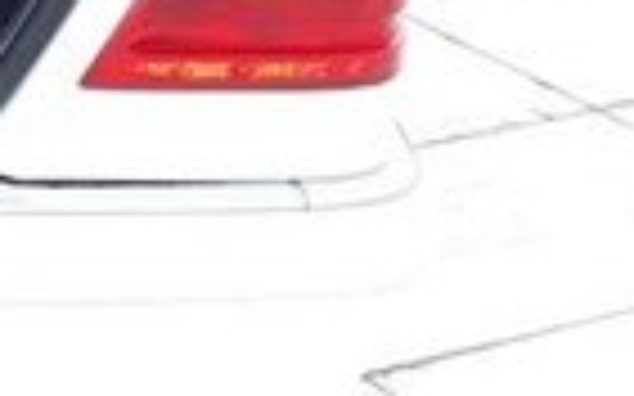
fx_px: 2314
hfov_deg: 14.1
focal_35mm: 134
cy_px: -353
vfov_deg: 9.3
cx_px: -445
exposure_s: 1/122
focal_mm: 3.6
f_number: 1.9
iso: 40
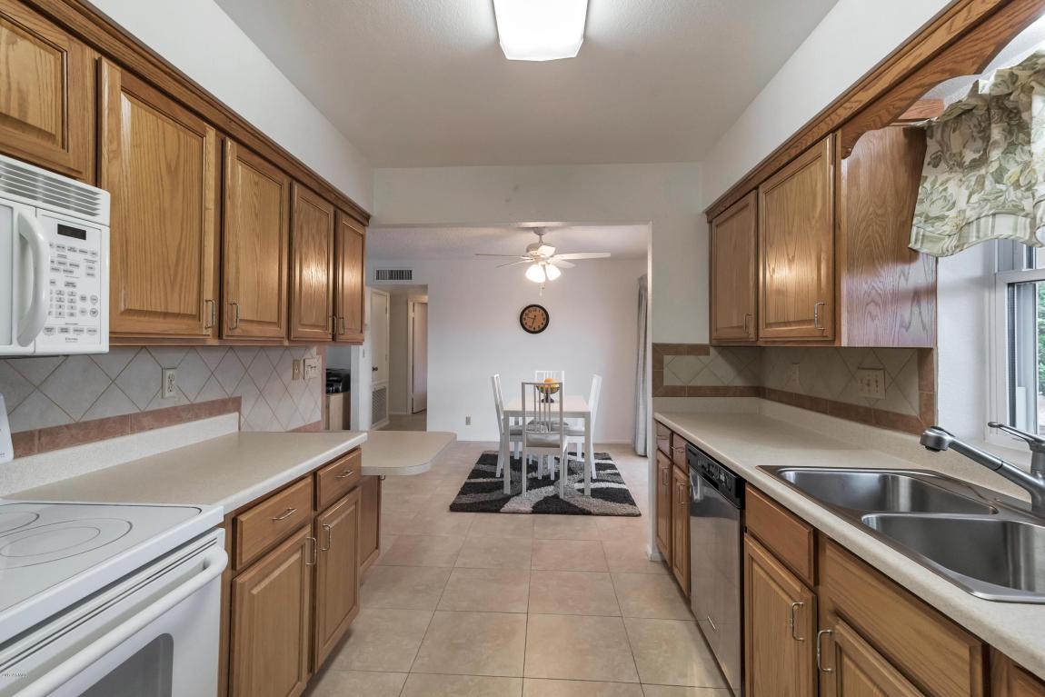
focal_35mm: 15
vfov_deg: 77.3
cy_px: 348
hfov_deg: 100.4
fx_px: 435
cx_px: 522
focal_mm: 15
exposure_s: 1/80
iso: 2500
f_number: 7.1
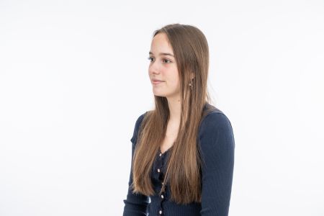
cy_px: 108
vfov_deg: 19.5
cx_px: 162
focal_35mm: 70
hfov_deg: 28.8
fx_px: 630
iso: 200
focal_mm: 70
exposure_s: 1/160
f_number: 8
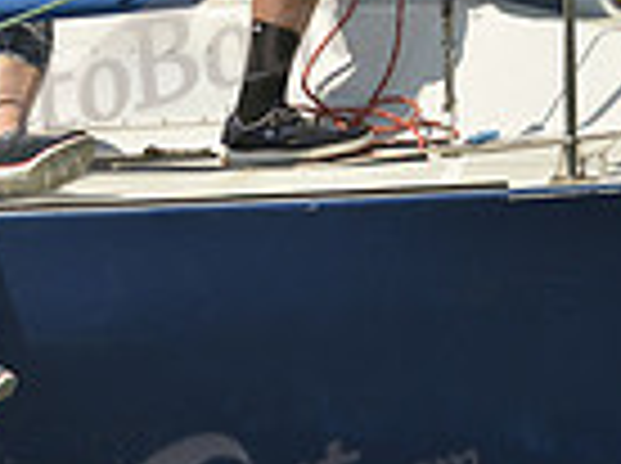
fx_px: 15974
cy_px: -101
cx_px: -382
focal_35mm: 892
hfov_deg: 2.2
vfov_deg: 1.7
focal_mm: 220
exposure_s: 1/1000
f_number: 6.3
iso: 200
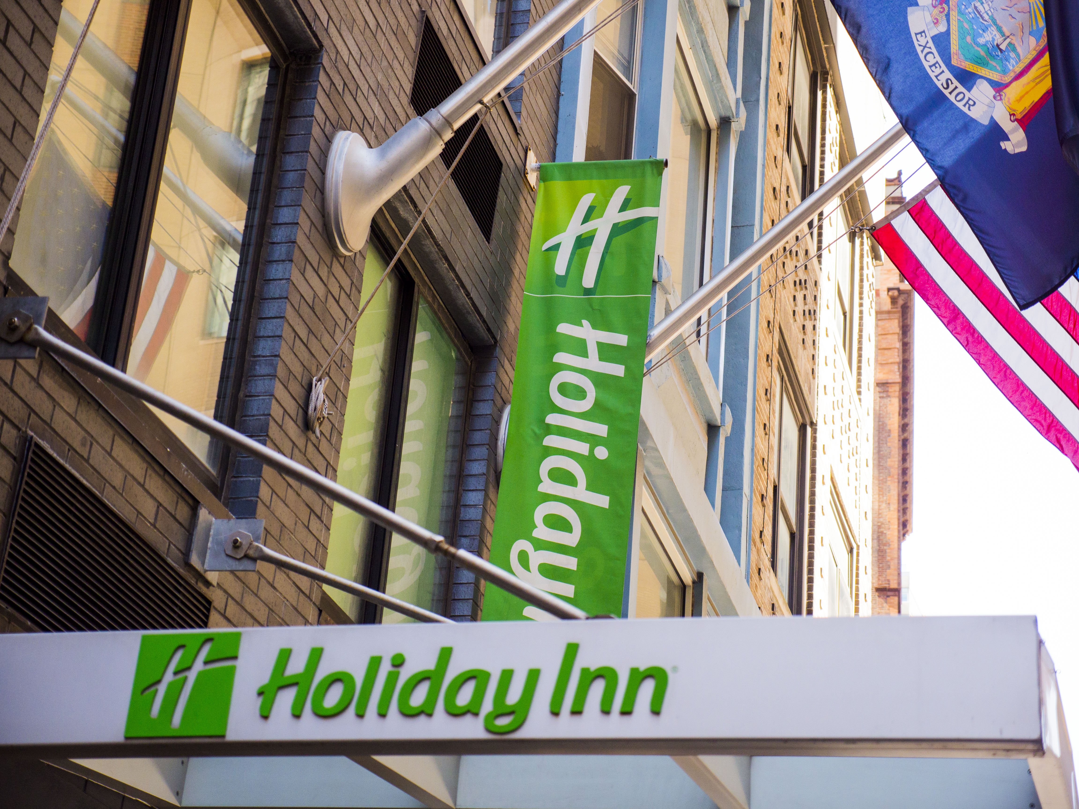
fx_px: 2182
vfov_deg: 21.0
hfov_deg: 27.8
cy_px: 404
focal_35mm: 70
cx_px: 540
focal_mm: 35
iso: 200
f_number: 2.8
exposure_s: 1/400
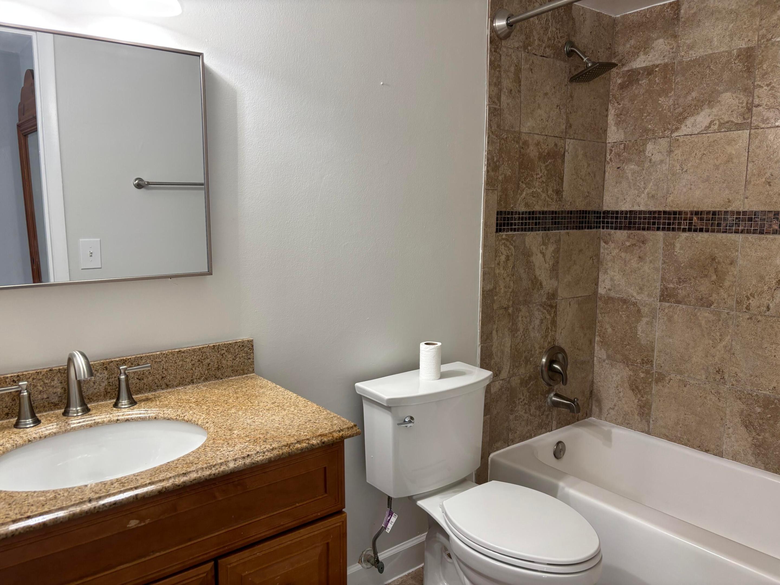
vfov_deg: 53.1
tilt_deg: -9.8
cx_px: 390
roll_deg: +0.2
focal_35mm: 26
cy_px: 292
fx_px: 586
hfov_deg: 67.3
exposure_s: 1/60
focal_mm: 5.96
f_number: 1.6
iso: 100
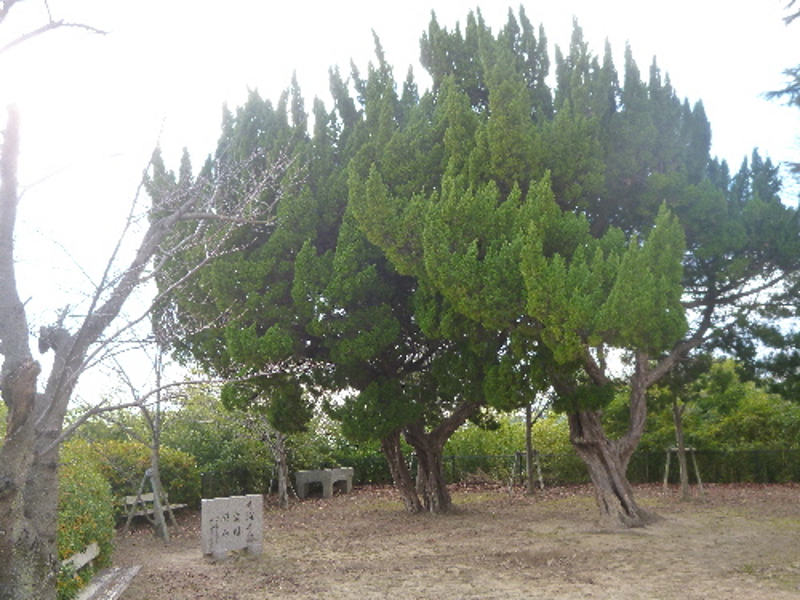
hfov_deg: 58.4
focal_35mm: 31
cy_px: 300
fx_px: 716
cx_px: 400
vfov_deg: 45.4
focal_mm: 5.6
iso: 160
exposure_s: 1/200
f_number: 2.8
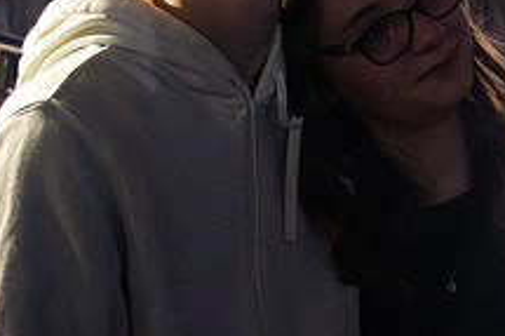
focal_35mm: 129
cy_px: -64
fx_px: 1808
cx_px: 482
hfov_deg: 15.7
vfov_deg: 10.4
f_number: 4
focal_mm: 34.5
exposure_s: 1/50
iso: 4000
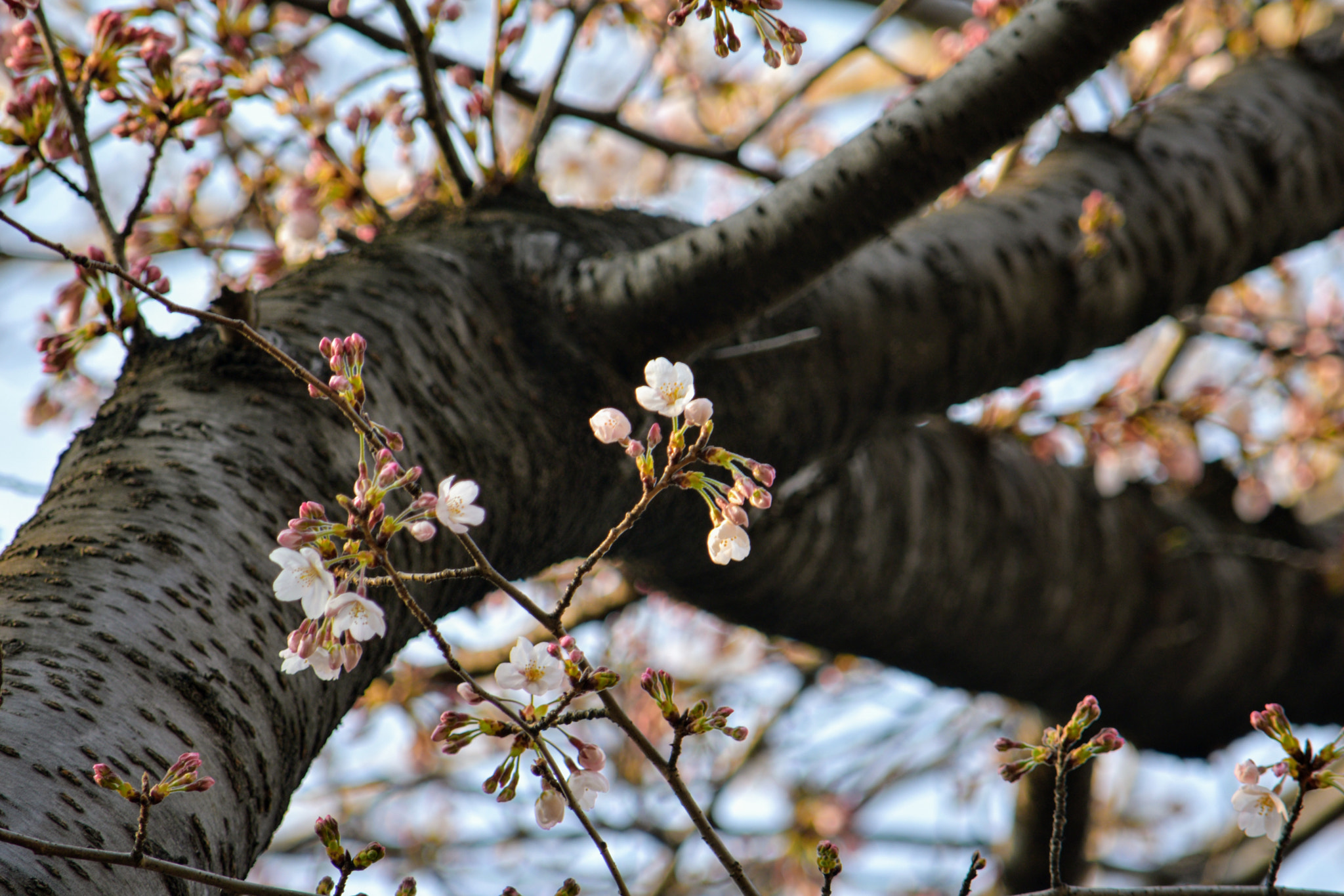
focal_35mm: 450
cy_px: 448
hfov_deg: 4.6
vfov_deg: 3.1
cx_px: 672
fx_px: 16797
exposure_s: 1/160
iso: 125
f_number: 5.6
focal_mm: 300
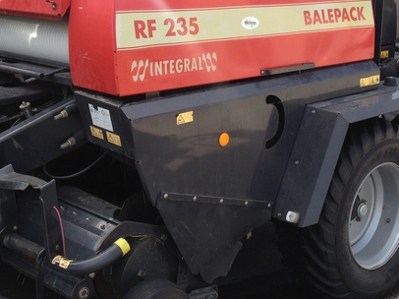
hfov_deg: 28.0
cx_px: 257
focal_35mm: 69
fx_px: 795
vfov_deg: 21.2
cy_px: 93
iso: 50
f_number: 2.4
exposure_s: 1/381
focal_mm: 4.28
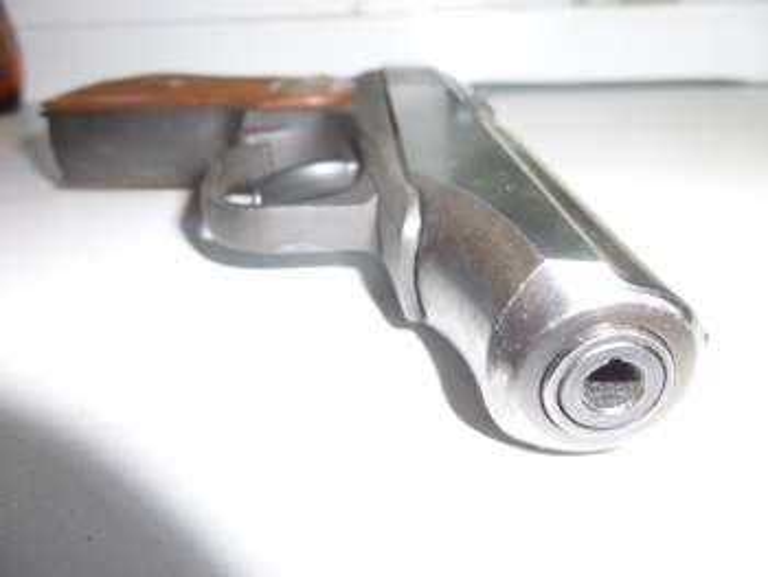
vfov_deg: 54.9
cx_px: 384
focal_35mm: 25
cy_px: 288
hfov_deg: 69.4
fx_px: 555
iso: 100
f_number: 3.1
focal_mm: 4.5
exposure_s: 1/60
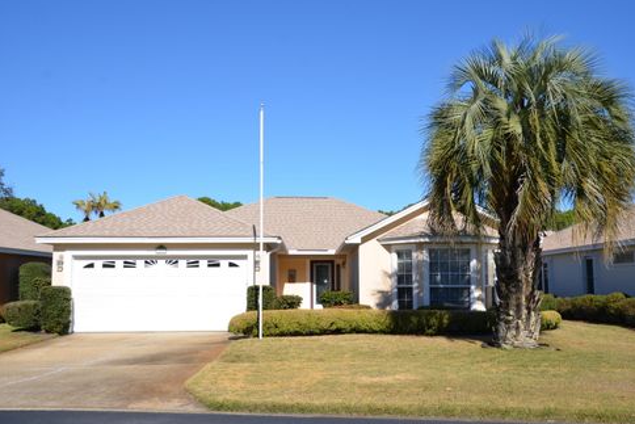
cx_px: 327
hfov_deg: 55.8
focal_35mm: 34
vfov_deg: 38.9
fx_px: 600
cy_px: 211
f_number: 9
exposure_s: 1/250
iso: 100
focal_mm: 22
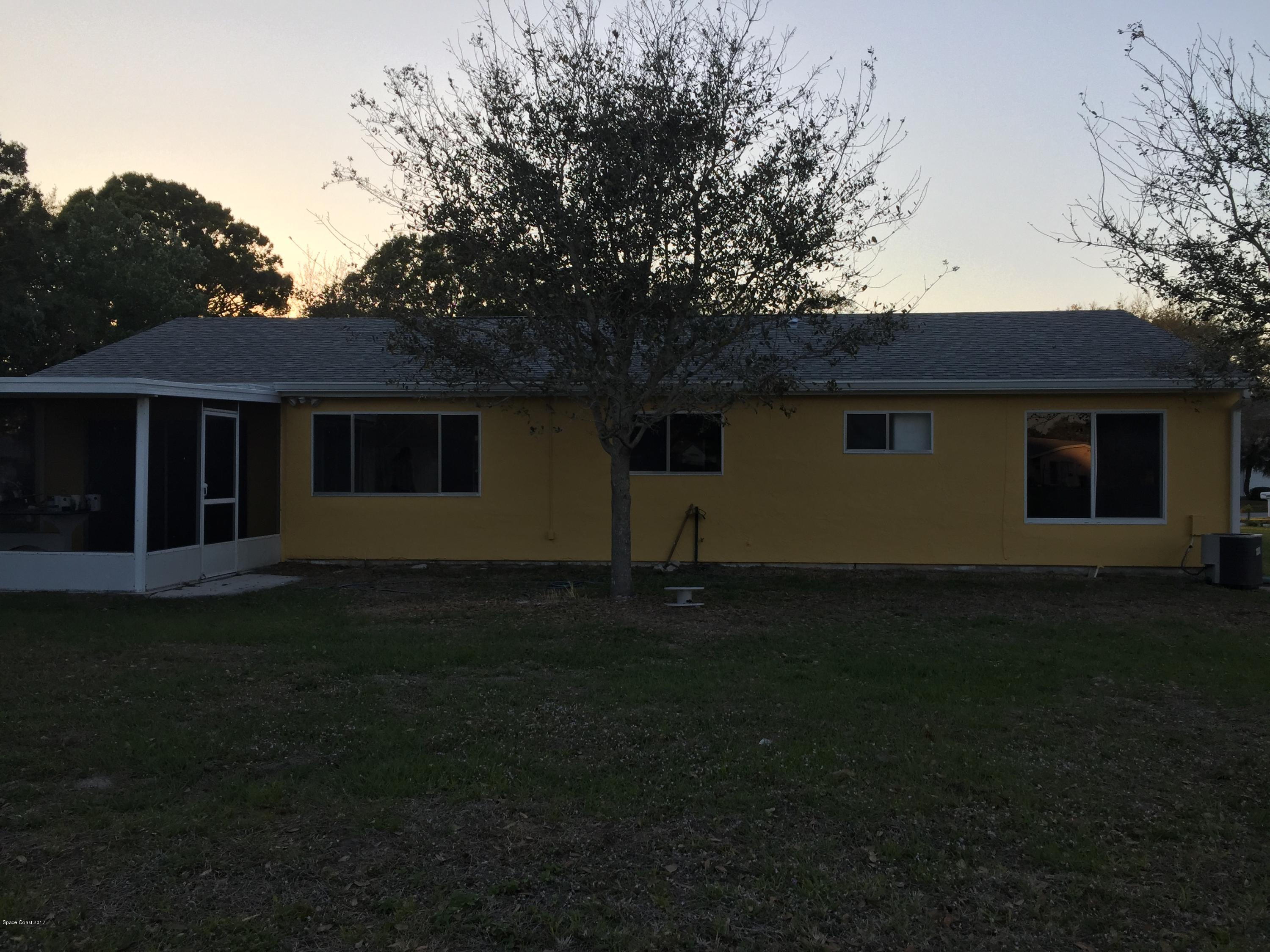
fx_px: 1064
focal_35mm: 29
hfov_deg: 61.7
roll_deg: +0.3
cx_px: 635
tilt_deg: +1.7
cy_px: 476
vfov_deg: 48.2
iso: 32
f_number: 2.2
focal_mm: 4.15
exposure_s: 1/573
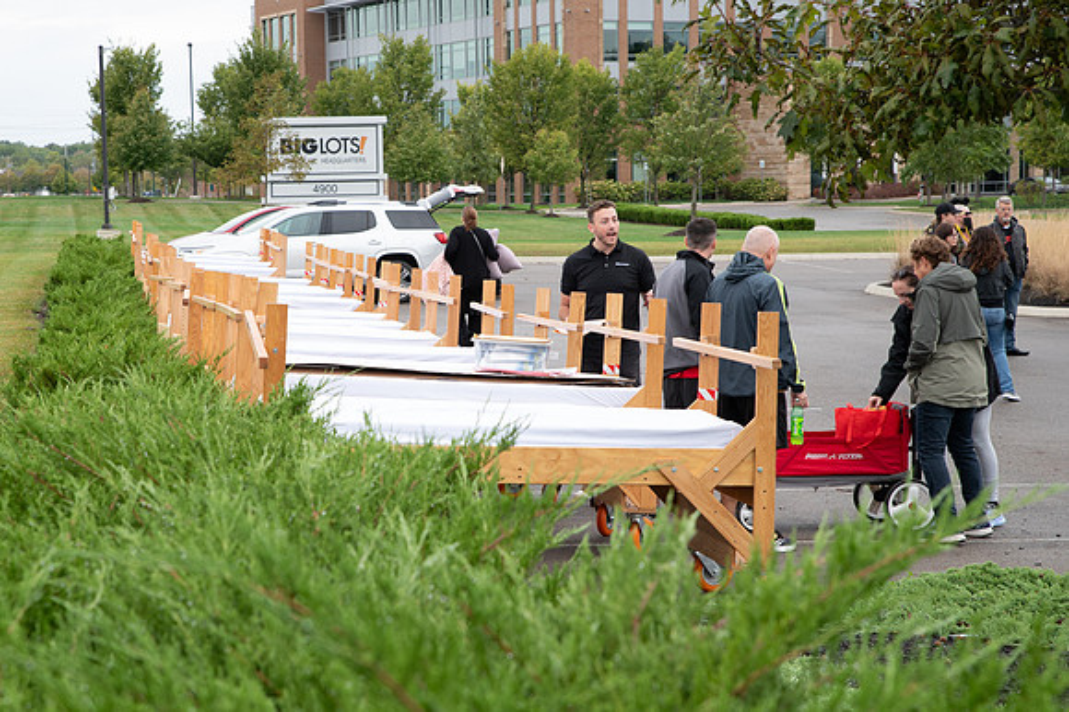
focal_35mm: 85
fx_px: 2534
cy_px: 374
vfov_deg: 16.0
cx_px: 421
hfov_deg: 23.8
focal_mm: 70
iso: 640
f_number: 6.3
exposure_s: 1/160
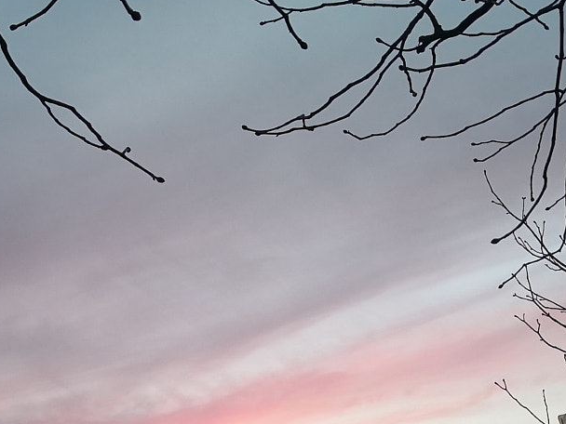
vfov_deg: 19.8
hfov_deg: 27.3
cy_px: 476
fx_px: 1161
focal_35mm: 71
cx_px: 212
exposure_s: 1/100
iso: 100
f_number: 1.6
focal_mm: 3.95
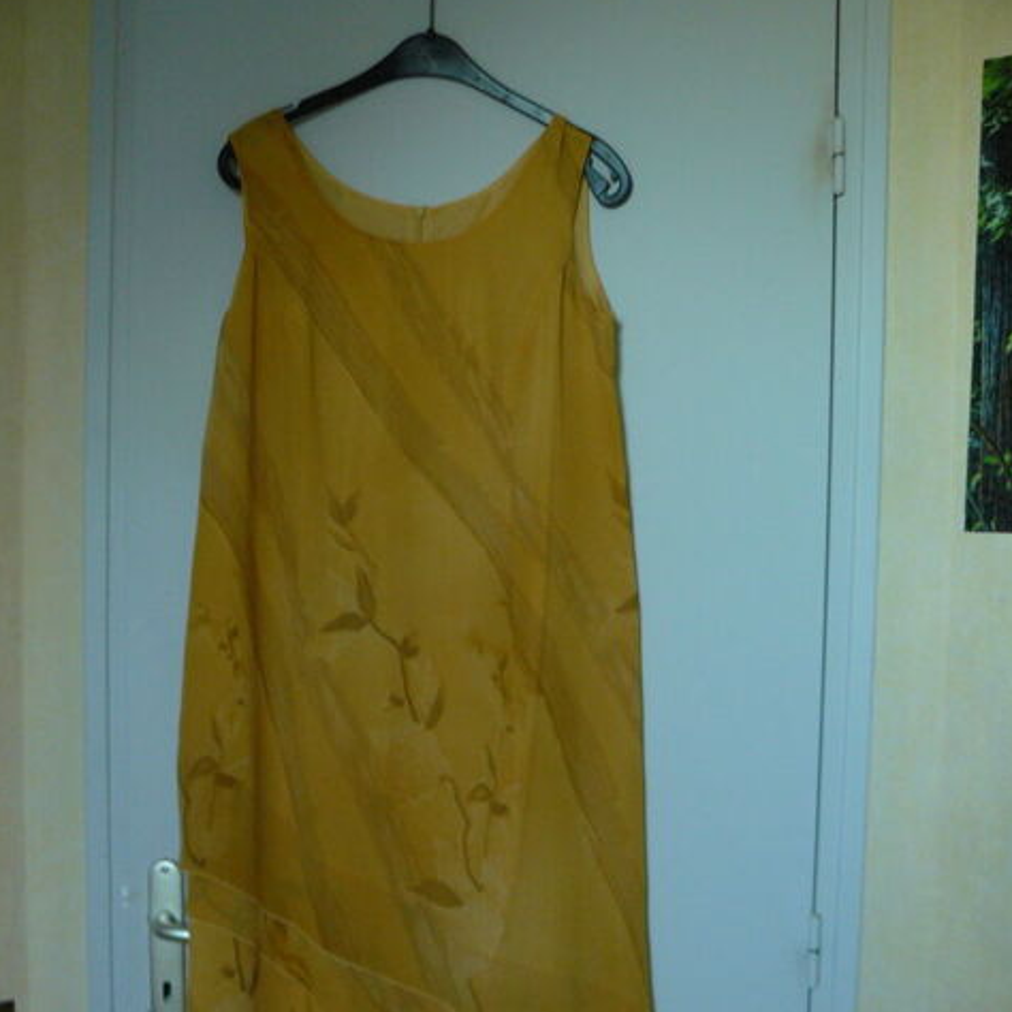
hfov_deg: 39.2
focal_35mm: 43
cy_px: 670
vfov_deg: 38.7
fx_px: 1422
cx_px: 506
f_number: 2.8
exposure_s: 1/8
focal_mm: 6
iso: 200
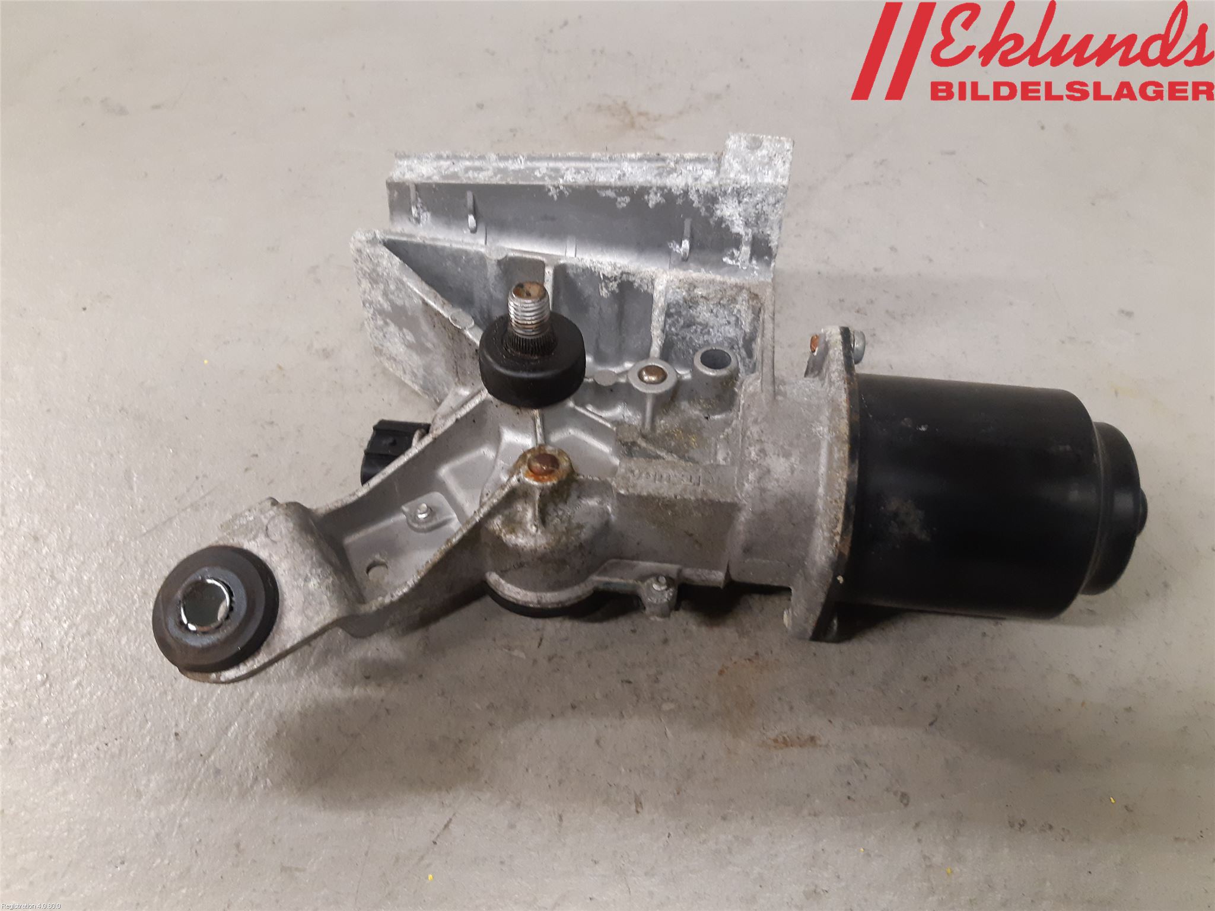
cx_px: 608
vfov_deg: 53.1
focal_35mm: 26
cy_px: 456
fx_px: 913
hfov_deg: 67.3
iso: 250
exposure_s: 1/50
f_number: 1.7
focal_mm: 3.93
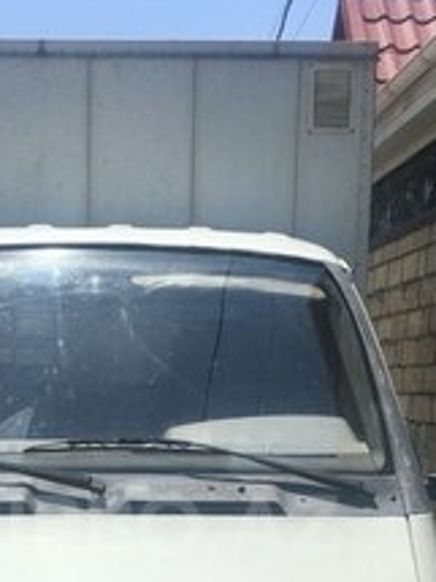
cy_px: 525
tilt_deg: -5.8
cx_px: 130
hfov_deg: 21.8
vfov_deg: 27.9
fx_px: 1126
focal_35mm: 67
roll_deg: -2.3
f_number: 2.2
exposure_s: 1/2137
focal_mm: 4.15
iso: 25
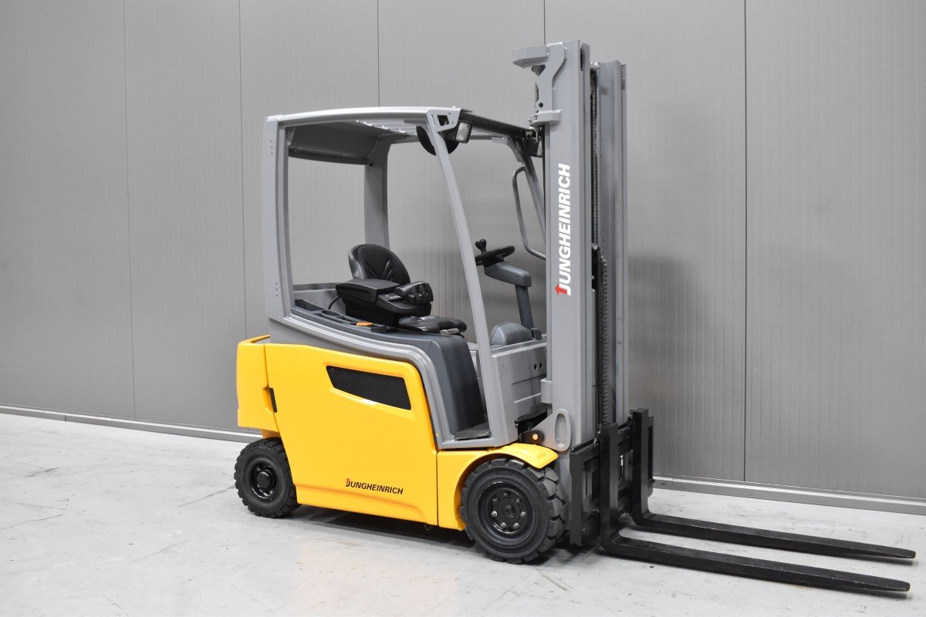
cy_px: 308
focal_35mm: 36
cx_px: 463
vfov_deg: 36.9
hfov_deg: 53.1
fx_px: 926
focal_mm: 24
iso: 1600
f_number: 5
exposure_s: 1/30
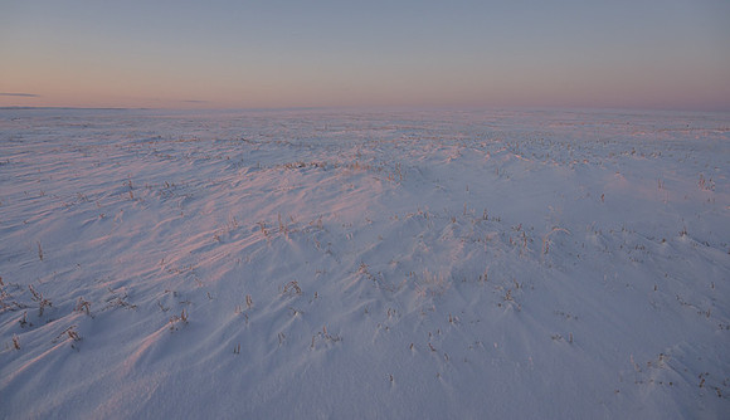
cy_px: 176
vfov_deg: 46.5
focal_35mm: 25
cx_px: 365
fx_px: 487
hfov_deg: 73.7
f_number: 7.1
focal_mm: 24
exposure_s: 1/250
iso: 320
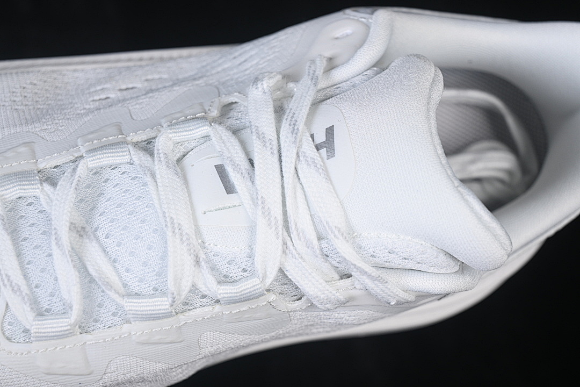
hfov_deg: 27.0
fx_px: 1208
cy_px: 194
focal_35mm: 75
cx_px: 290
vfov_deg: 18.2
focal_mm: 50
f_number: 7.1
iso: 160
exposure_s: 1/100
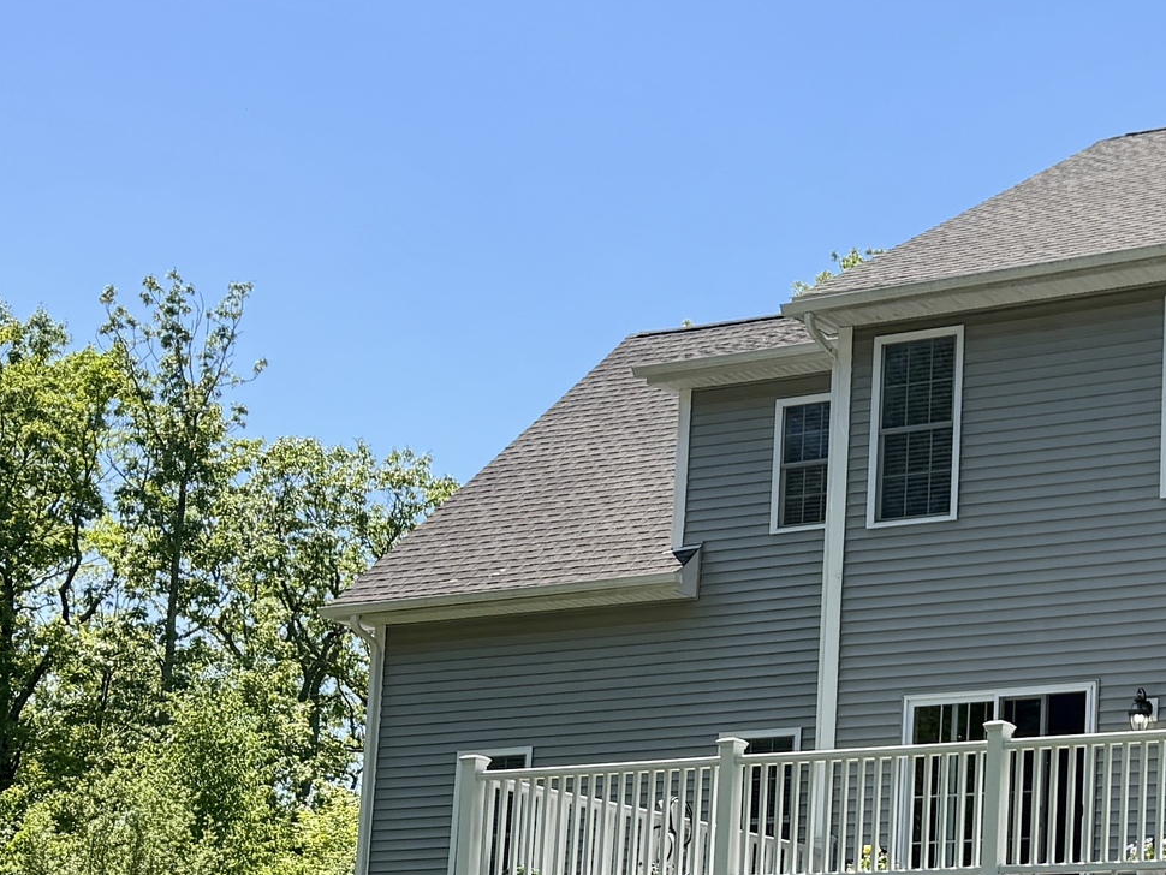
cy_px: 743
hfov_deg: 24.2
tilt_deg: +9.6
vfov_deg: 19.1
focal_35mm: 76
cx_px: 1248
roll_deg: -1.3
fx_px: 2561
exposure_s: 1/3279
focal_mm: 6.76
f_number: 1.78
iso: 80
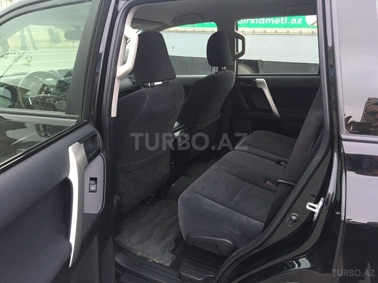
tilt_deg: -20.0
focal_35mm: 29
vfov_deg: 48.2
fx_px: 317
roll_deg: -2.4
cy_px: 142
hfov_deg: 61.7
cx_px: 189
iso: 200
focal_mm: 4.15
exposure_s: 1/33
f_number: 2.2
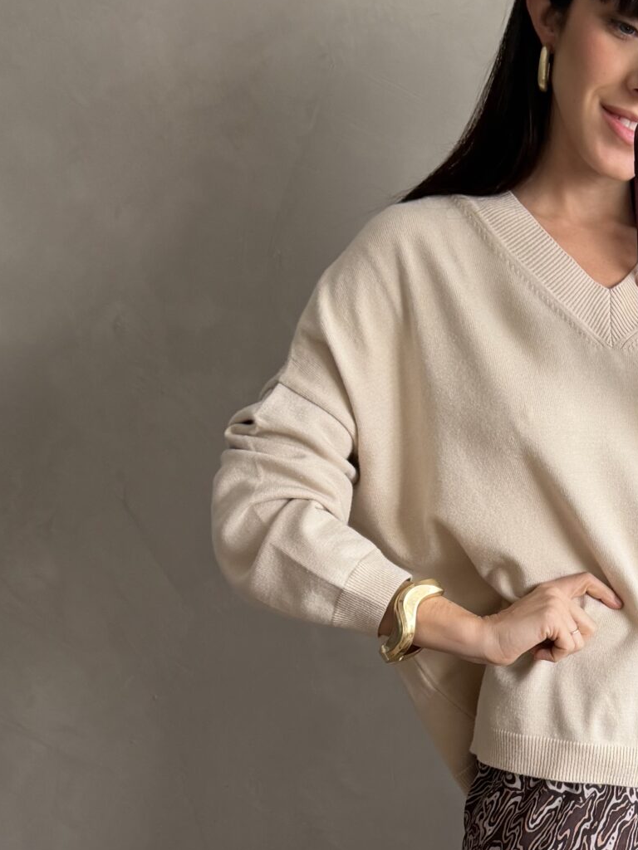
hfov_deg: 22.9
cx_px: 714
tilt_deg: -27.4
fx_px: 1474
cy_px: 774
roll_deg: -0.6
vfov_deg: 30.7
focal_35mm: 60
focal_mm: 6.76
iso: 200
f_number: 1.78
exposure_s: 1/81
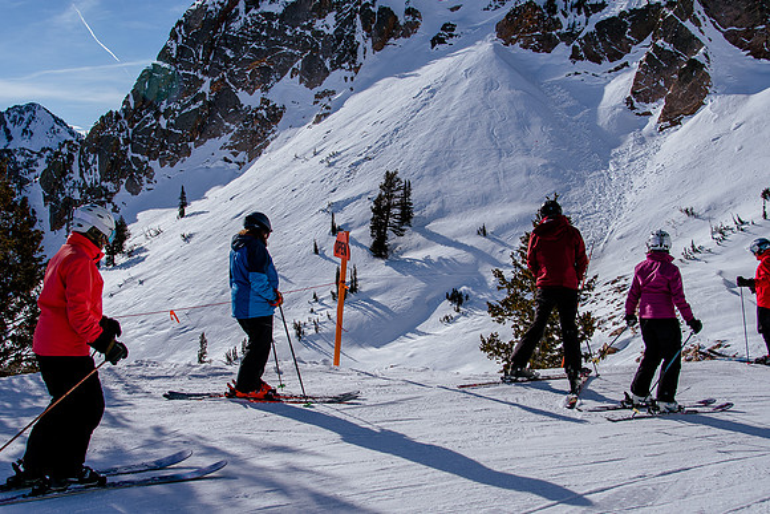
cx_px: 385
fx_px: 770
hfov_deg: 53.1
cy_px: 257
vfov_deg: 36.9
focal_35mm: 36
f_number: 5.6
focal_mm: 24
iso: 200
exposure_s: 1/1000
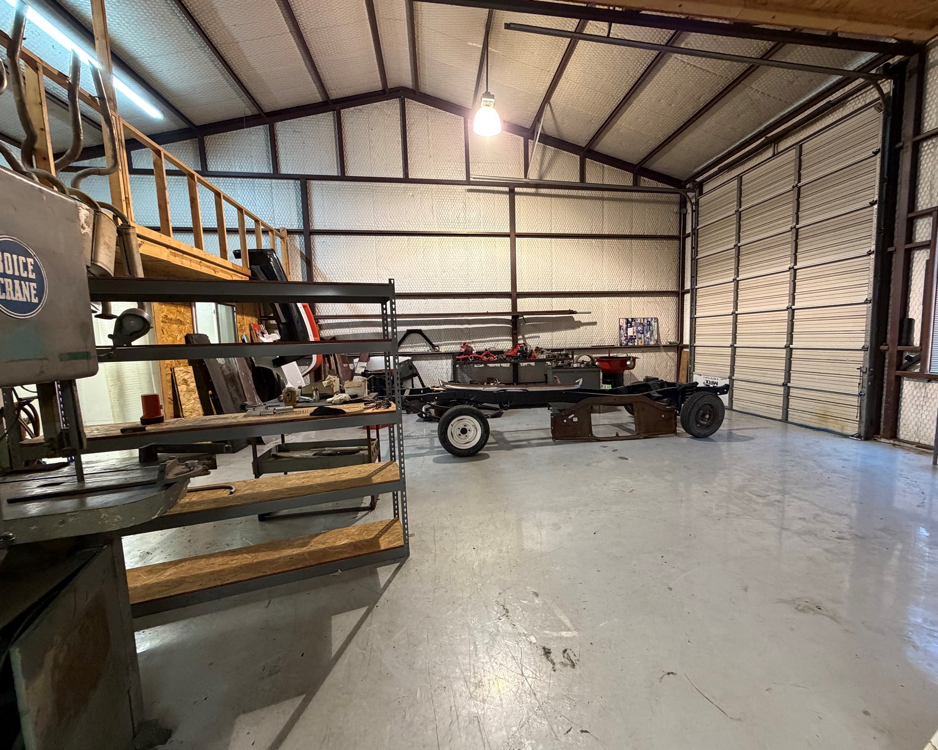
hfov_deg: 96.6
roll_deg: +2.0
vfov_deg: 84.0
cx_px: 506
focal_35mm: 15
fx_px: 416
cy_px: 381
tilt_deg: -5.4
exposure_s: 1/60
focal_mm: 2.22
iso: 400
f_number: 2.2
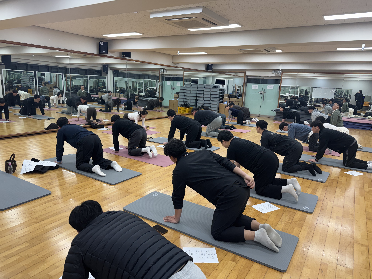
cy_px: 140
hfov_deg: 71.6
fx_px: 258
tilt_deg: -11.8
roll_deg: -3.1
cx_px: 186
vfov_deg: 56.8
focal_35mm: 24
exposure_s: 1/120
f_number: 1.78
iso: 160
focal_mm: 6.76
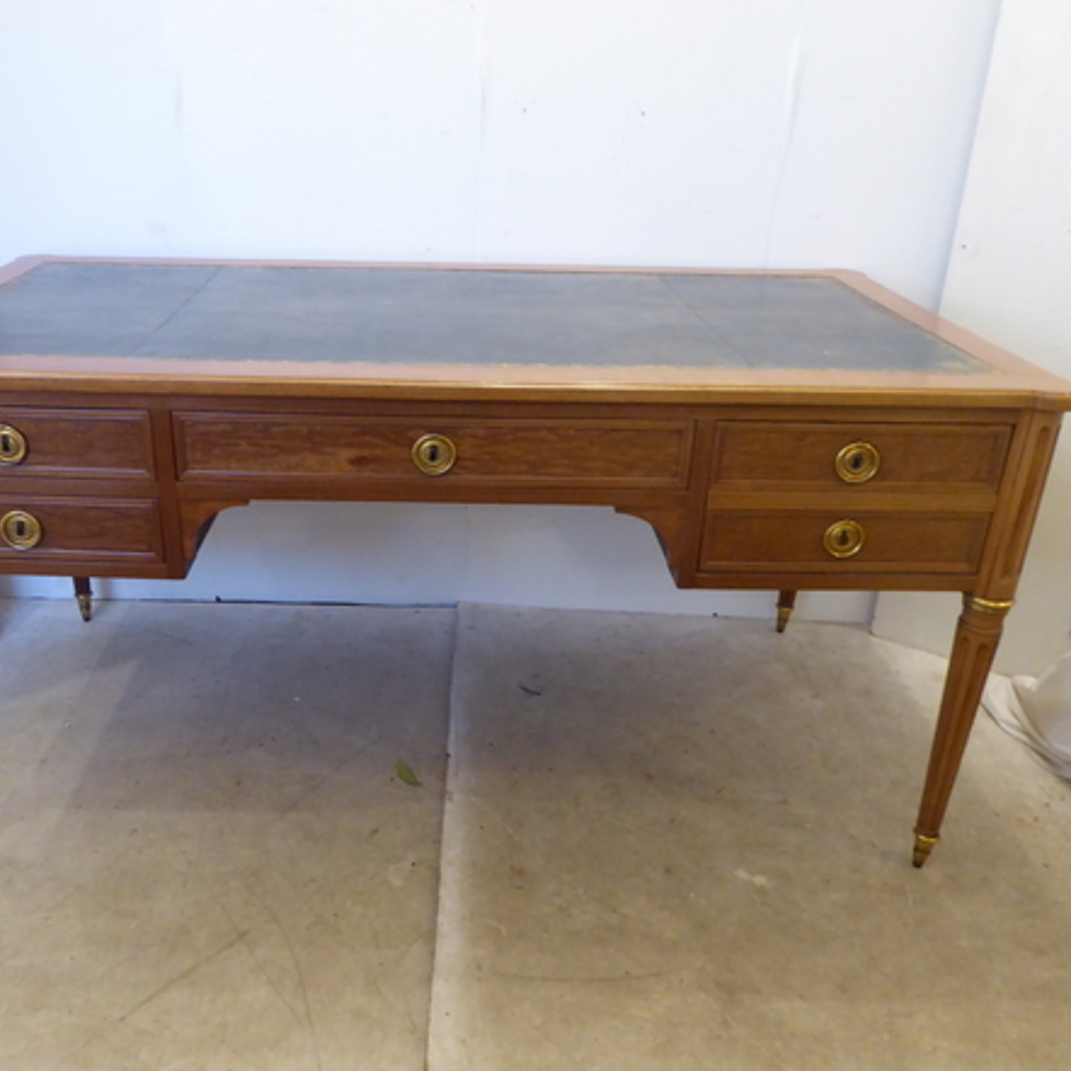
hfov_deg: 53.7
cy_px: 536
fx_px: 1050
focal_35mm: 30
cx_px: 436
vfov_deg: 54.0
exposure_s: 1/10
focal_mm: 4.3
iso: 400
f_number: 3.3
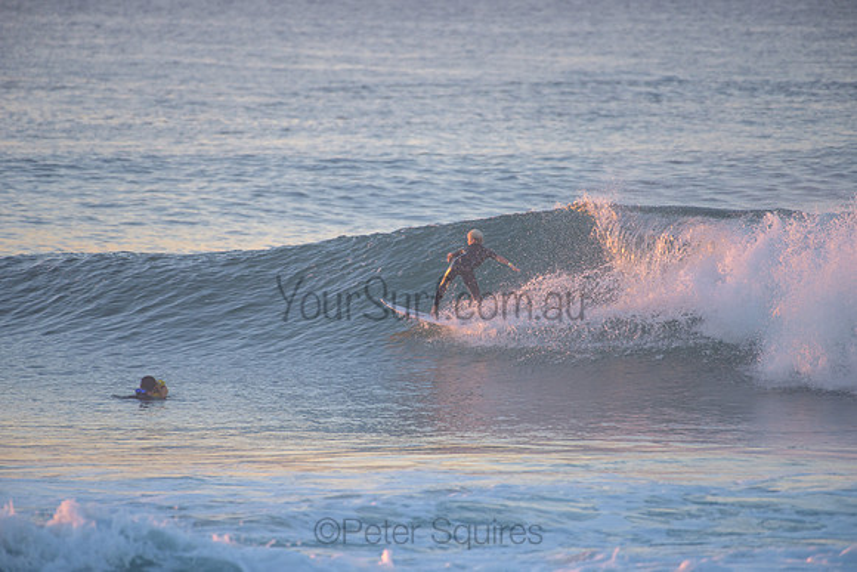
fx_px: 12277
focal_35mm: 516
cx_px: 428
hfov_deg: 4.0
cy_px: 286
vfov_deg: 2.7
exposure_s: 1/400
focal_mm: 500
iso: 500
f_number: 5.6
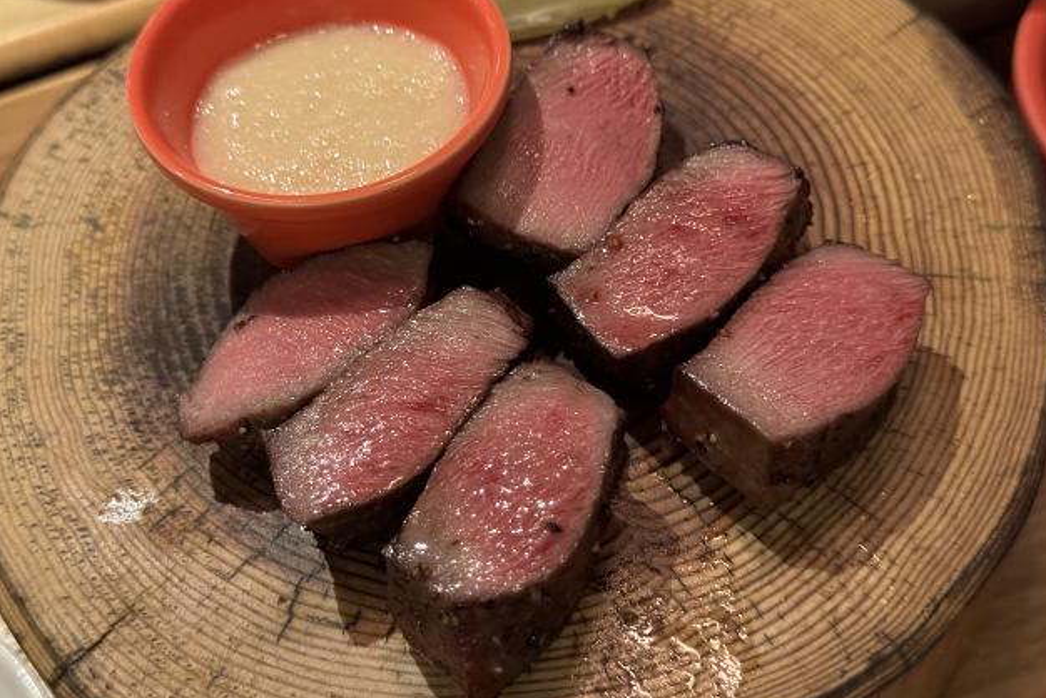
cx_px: 521
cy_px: 314
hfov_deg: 38.9
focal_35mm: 51
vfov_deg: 26.5
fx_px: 1482
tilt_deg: -52.3
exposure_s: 1/33
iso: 500
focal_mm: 6.76
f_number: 1.78
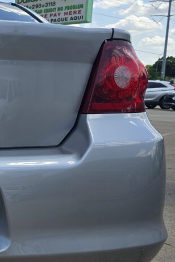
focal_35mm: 53
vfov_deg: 37.5
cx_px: -96
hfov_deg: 21.1
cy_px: 132
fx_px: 386
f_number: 1.7
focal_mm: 6.3
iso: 12
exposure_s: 1/629
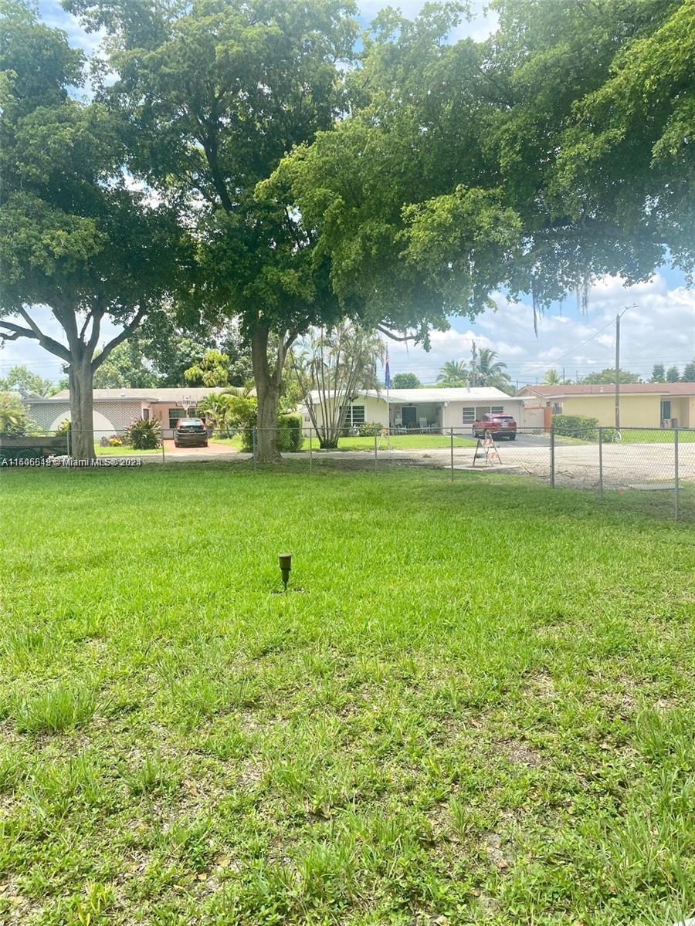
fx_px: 696
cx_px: 348
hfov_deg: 53.1
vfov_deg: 67.3
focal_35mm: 26
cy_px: 463
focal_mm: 4.25
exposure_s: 1/1232
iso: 32
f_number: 1.8
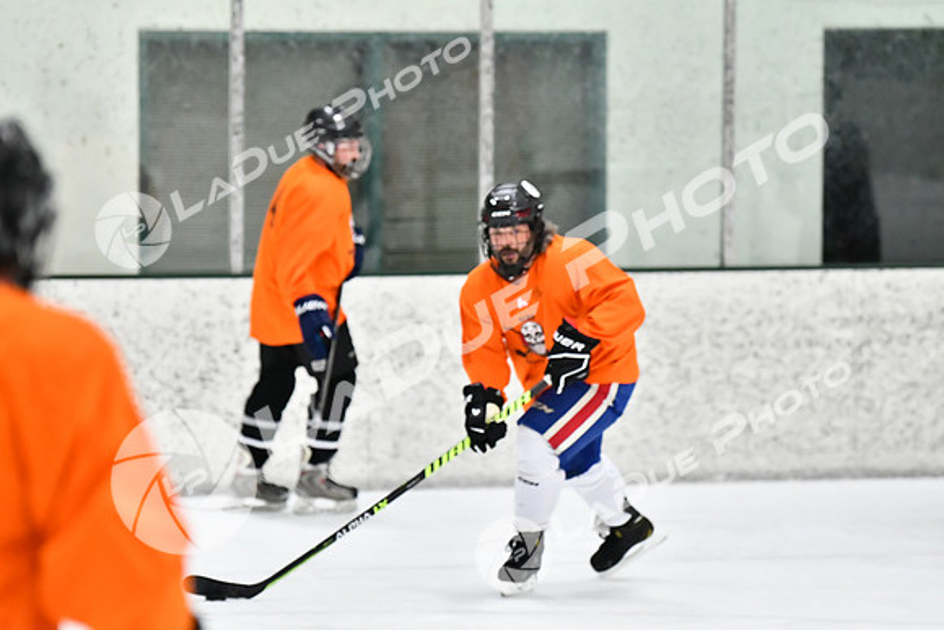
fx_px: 5114
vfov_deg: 7.0
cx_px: 472
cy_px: 315
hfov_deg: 10.5
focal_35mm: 195
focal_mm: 130
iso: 5000
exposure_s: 1/1250
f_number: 2.8
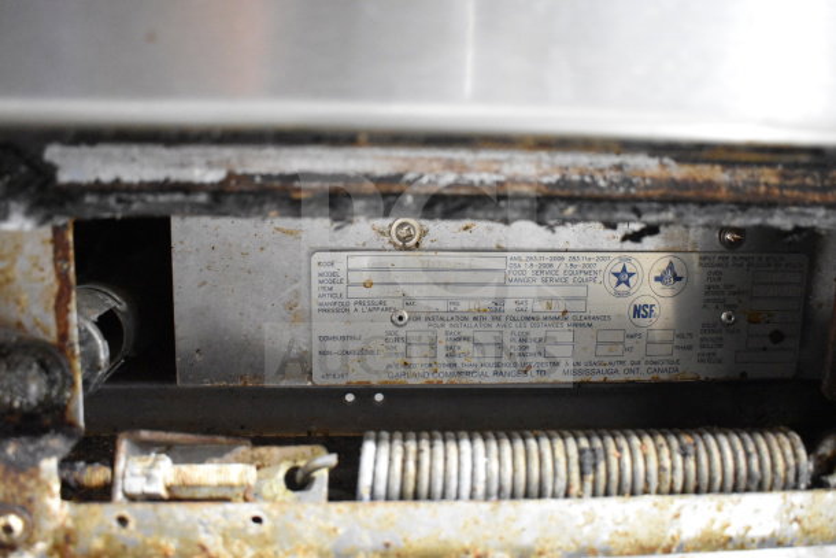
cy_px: 279
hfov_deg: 57.2
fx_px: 766
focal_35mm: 33
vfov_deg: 40.0
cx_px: 418
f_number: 3.8
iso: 6400
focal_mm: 22
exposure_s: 1/50
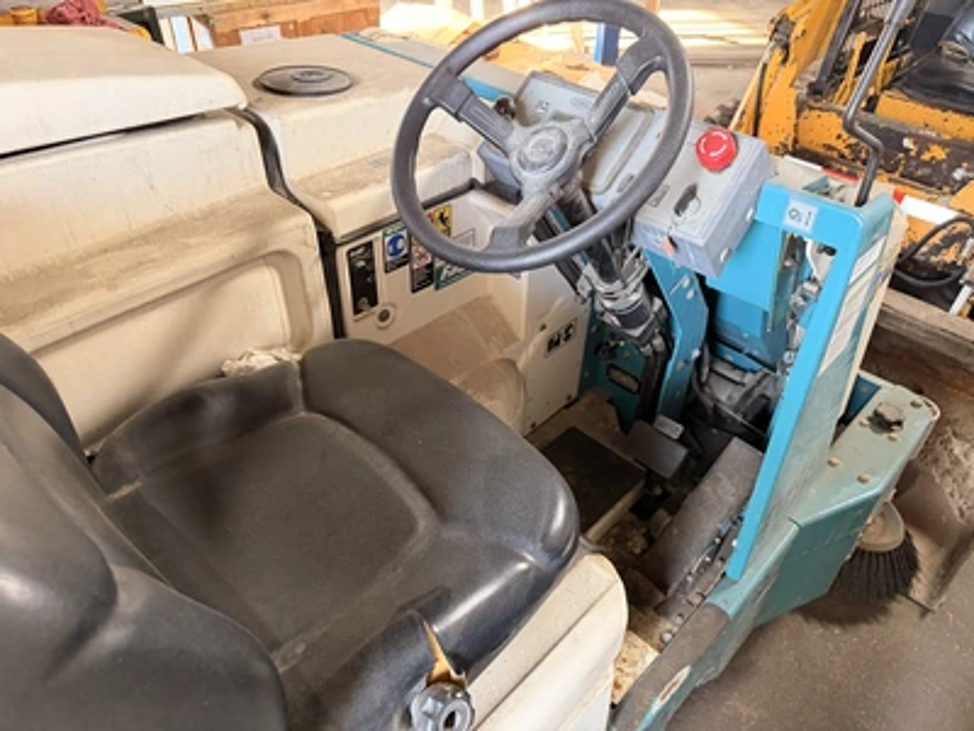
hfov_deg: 71.6
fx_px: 675
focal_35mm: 24
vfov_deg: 56.8
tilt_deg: -39.2
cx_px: 487
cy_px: 366
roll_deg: +1.1
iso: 640
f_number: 1.78
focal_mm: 6.76
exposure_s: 1/60
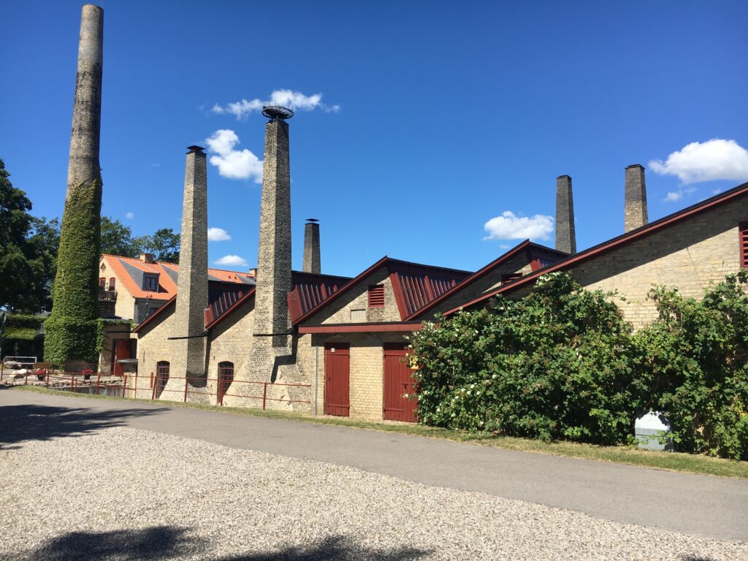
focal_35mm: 29
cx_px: 374
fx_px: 627
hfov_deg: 61.7
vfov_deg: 48.2
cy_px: 280
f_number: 2.2
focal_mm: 4.15
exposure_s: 1/1508
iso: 25
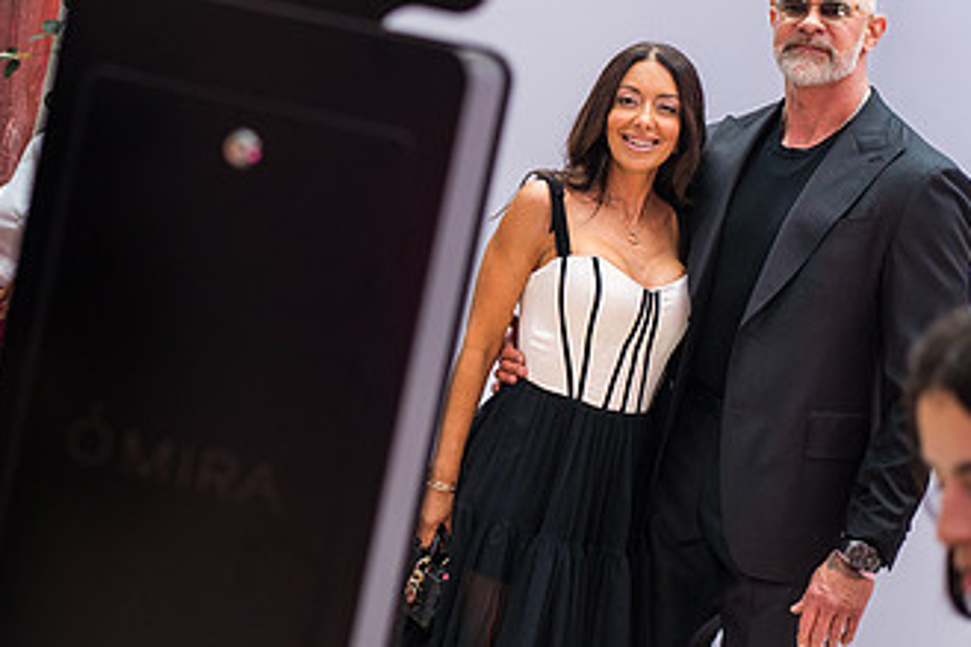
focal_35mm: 97
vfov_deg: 14.1
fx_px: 2615
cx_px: 156
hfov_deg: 20.7
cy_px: 188
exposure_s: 1/320
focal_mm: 55
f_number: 2.8
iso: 800
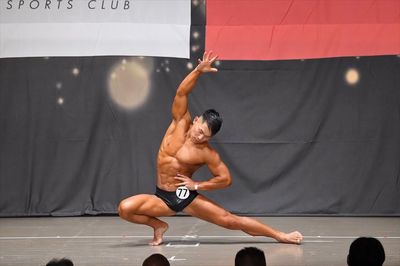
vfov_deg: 6.3
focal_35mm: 217
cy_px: 133
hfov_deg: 9.5
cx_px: 200
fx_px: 2410
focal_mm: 145
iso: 8000
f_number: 5.6
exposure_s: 1/400
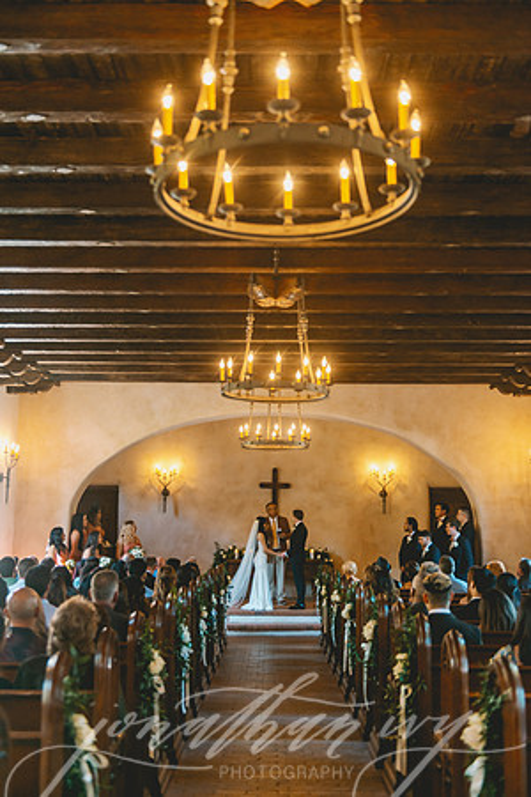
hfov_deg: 33.4
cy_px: 398
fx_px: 885
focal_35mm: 40
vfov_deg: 48.5
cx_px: 266
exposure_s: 1/200
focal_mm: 40
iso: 1000
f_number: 2.8
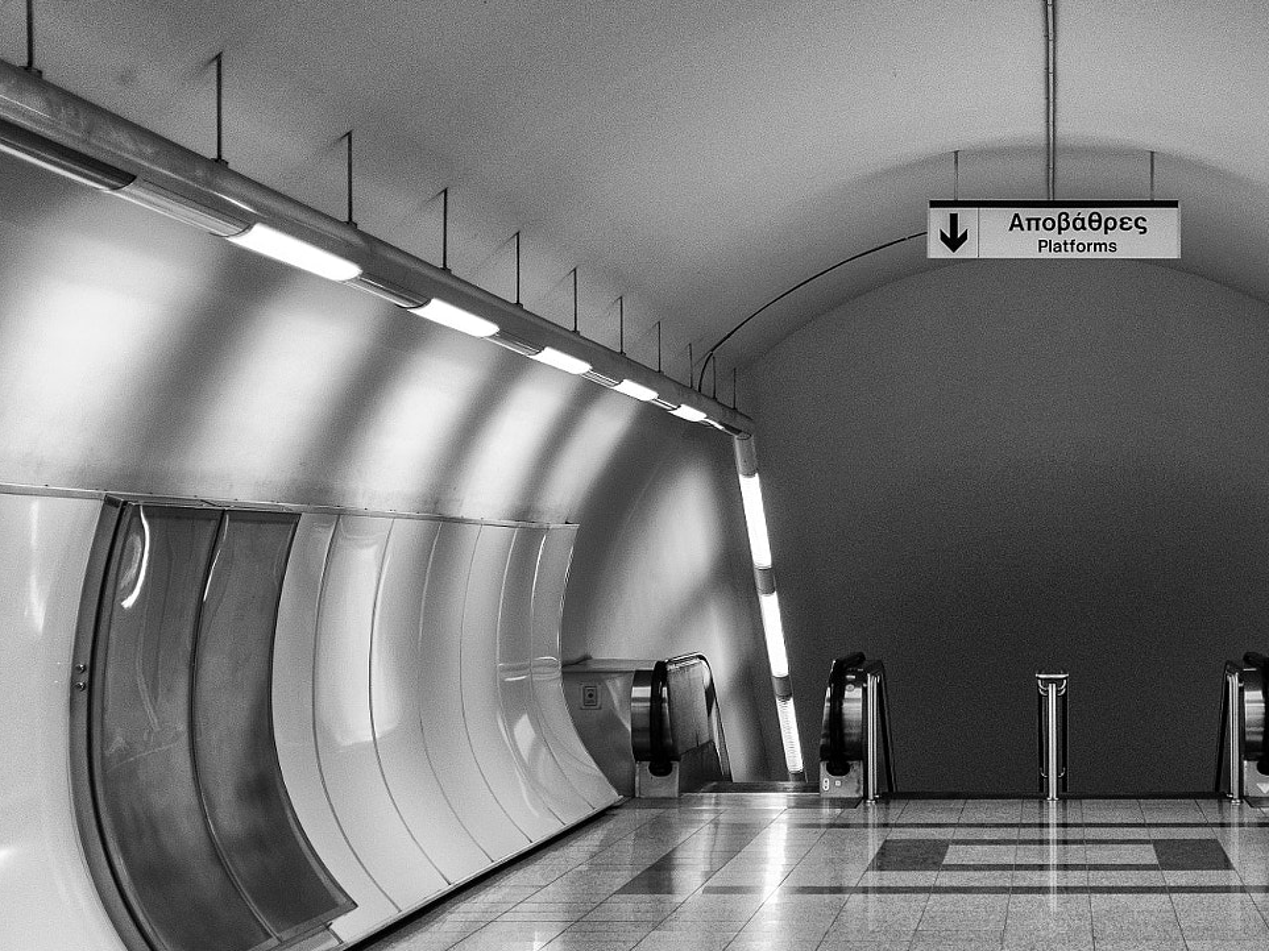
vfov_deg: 17.6
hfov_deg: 23.0
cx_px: 1028
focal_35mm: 84
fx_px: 3072
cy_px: 483
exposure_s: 1/60
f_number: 1.8
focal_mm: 35
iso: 200
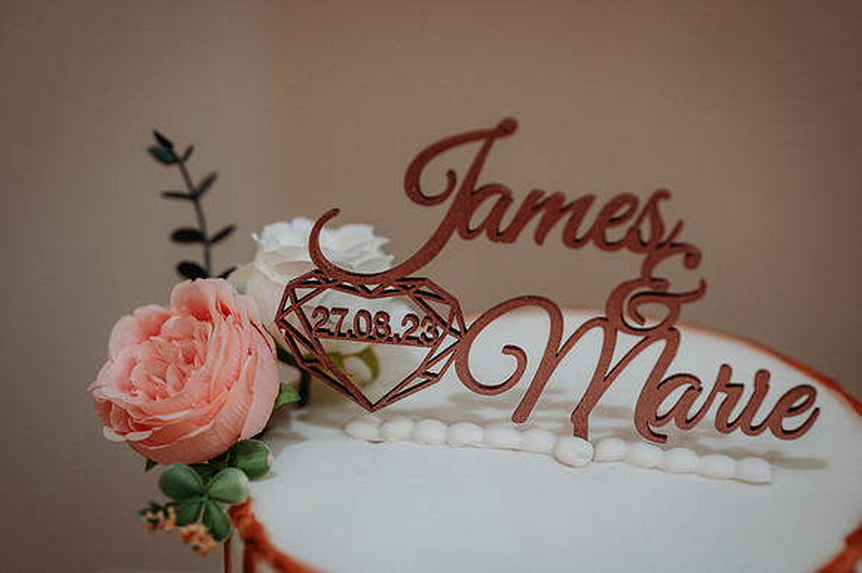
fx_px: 2034
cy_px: 286
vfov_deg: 16.1
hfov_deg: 23.9
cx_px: 431
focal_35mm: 85
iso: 500
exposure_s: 1/200
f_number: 2.5
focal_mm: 85
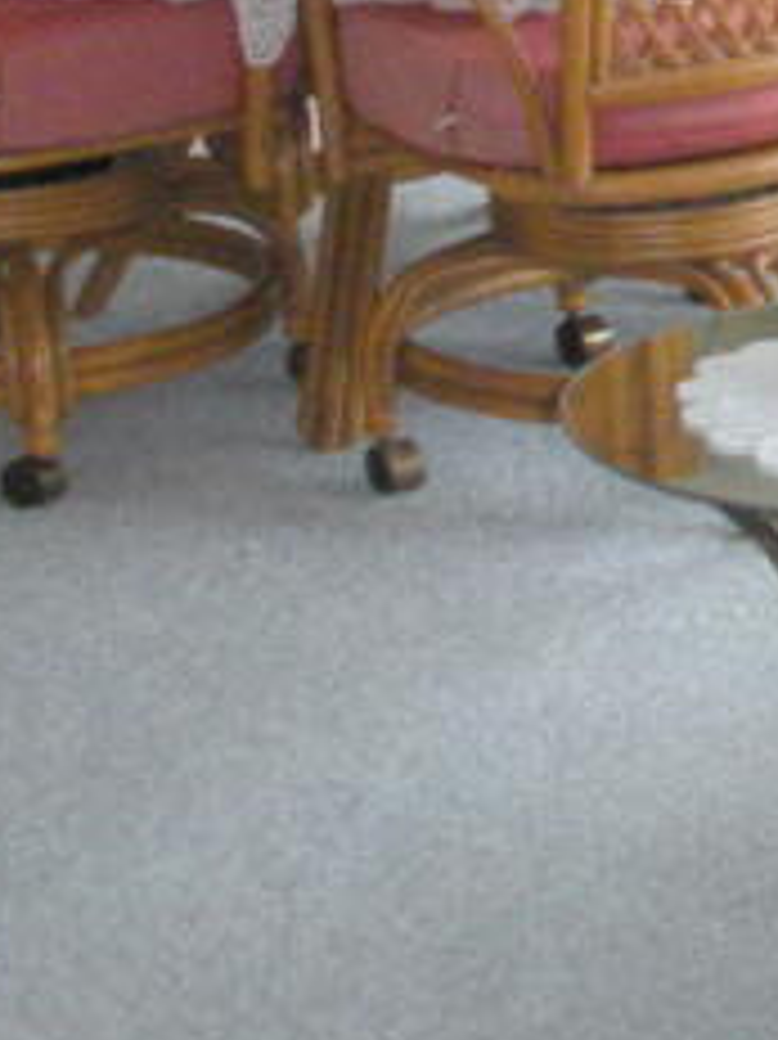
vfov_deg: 12.0
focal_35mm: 155
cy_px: -626
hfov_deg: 9.1
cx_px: 1448
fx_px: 4649
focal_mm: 6.3
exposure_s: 1/60
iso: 225
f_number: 3.5
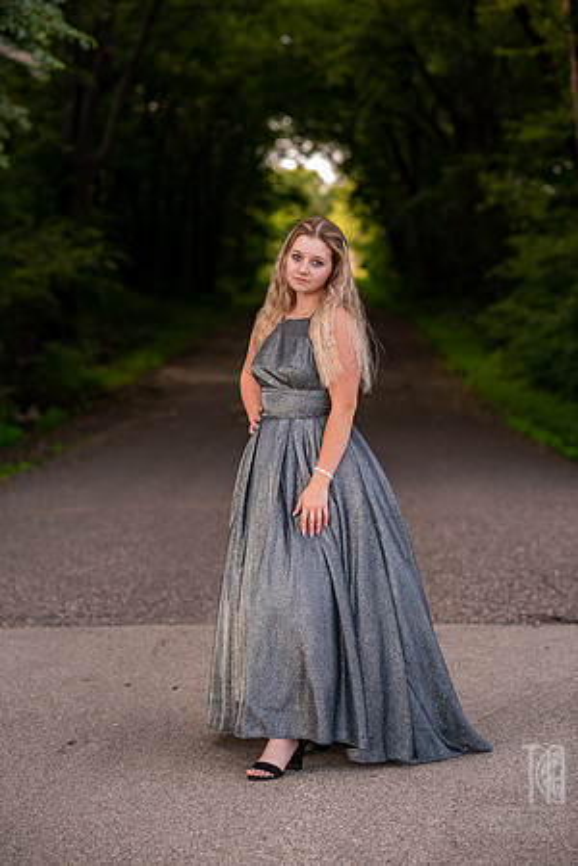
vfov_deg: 23.9
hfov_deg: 16.1
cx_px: 289
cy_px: 433
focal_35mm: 85
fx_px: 2047
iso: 100
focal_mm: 85
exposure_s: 1/80
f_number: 3.2
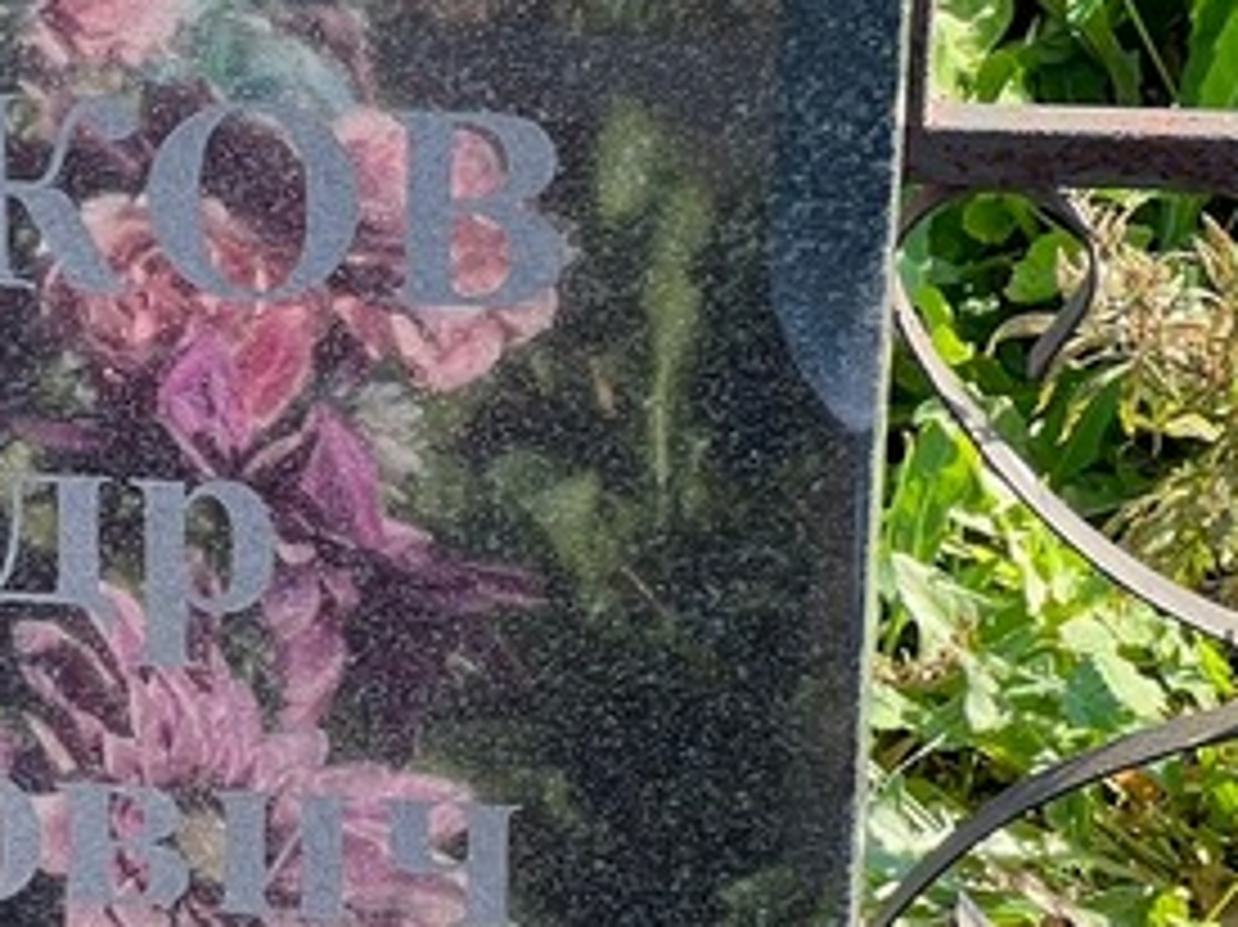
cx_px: -428
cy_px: 864
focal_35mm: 224
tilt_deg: -31.3
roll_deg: +3.9
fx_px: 8008
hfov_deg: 8.7
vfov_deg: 6.6
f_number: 2.8
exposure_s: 1/99
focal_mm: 9
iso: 32
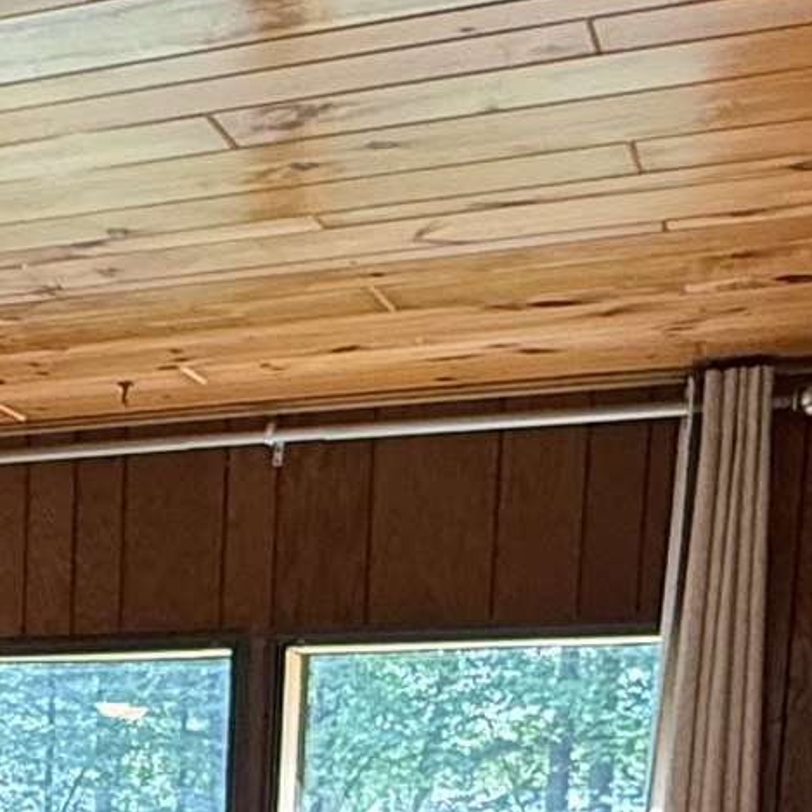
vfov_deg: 19.1
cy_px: 1174
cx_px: -180
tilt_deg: -9.6
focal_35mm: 81
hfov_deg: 20.0
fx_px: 2150
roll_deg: -0.7
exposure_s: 1/120
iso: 320
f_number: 2.2
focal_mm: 2.22
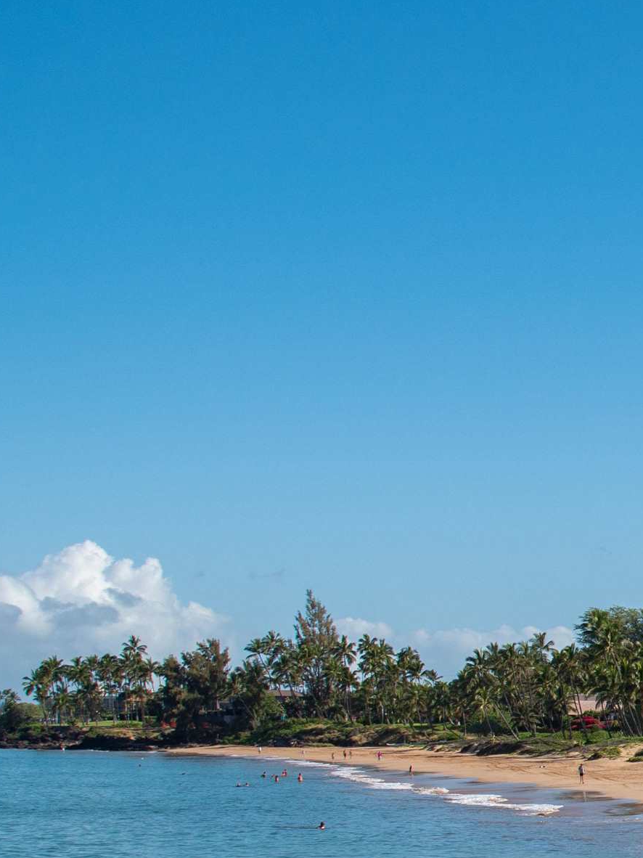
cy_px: 693
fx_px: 2577
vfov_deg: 18.7
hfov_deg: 13.5
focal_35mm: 104
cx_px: 931
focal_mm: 20
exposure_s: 1/250
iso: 100
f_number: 8
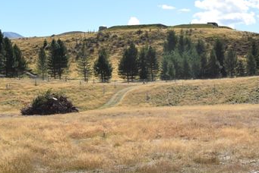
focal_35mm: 81
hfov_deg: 24.9
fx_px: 583
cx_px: 175
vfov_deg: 16.8
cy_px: 128
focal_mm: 24
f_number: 10
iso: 200
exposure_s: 1/400
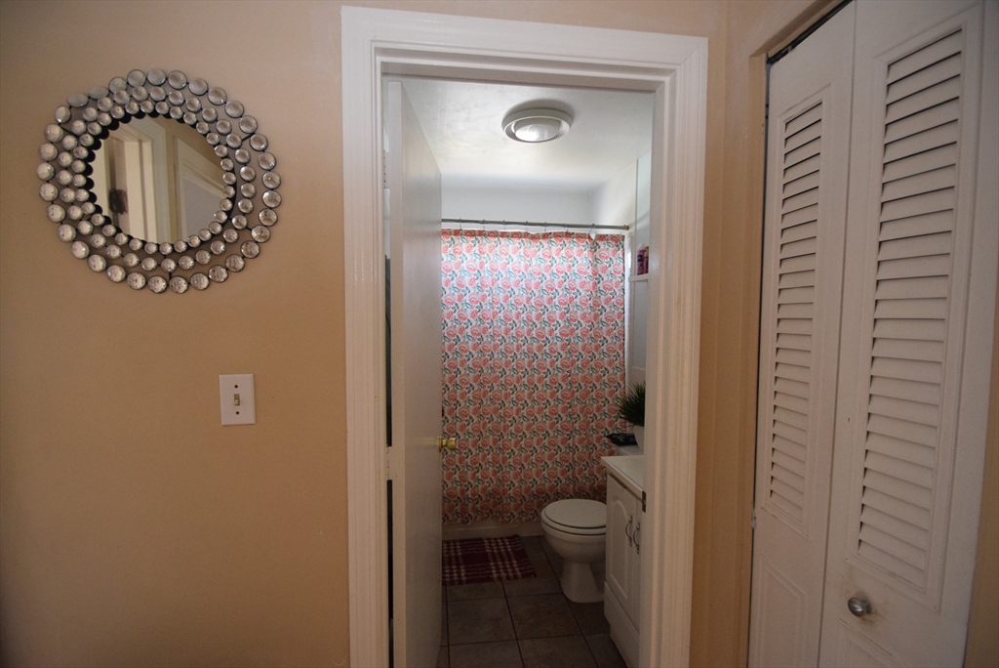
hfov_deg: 100.4
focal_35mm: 15
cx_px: 500
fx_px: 416
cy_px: 334
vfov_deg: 77.4
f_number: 3.5
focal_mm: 10
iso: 2500
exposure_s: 1/60
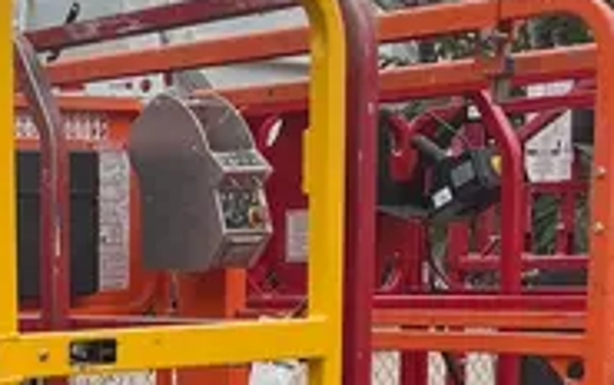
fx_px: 1826
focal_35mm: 109
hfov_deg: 18.4
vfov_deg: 11.6
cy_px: 569
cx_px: -60
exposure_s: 1/935
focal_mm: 5.1
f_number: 1.6
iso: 50
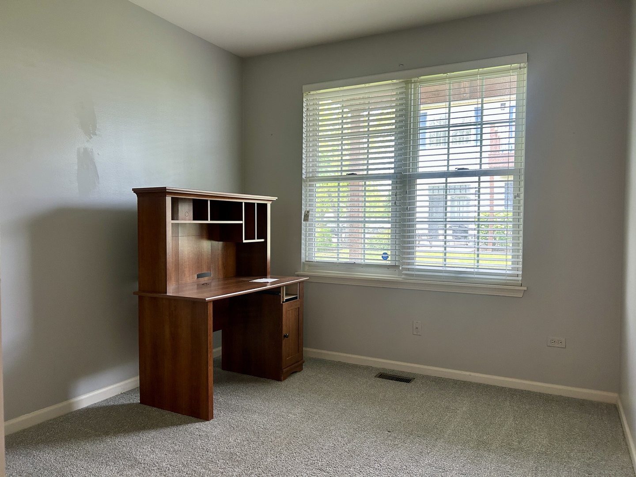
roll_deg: -0.5
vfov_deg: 53.1
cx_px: 318
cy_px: 238
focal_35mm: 26
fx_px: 478
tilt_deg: -2.6
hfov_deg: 67.3
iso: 125
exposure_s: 1/120
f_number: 1.5
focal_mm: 5.7
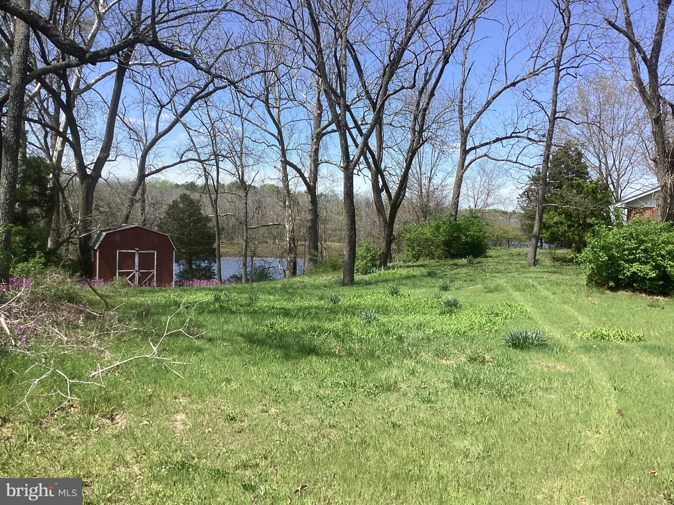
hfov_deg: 58.4
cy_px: 252
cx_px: 337
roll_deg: -1.8
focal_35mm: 31
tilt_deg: -3.2
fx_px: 604
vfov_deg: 45.4
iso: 25
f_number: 2.4
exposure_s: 1/959
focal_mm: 3.3
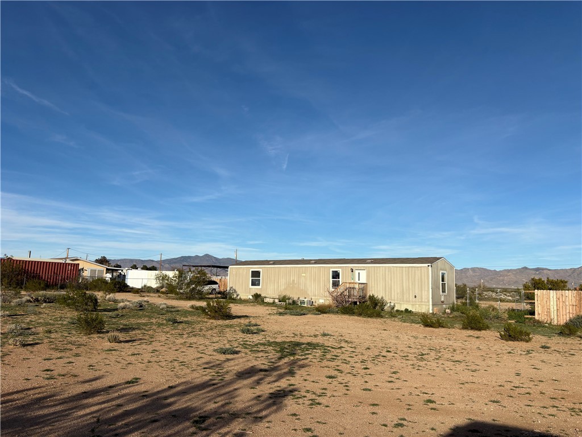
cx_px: 291
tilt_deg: +8.2
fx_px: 437
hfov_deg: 67.3
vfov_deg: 53.1
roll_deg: -2.7
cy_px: 218
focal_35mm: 26
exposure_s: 1/4608
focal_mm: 5.96
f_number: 1.6
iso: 50
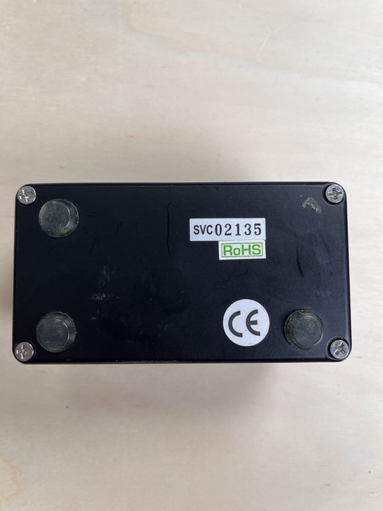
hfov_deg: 53.1
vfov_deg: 67.3
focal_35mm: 26
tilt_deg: -86.5
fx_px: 384
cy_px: 256
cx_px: 192
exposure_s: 1/122
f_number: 1.6
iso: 40
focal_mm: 5.1
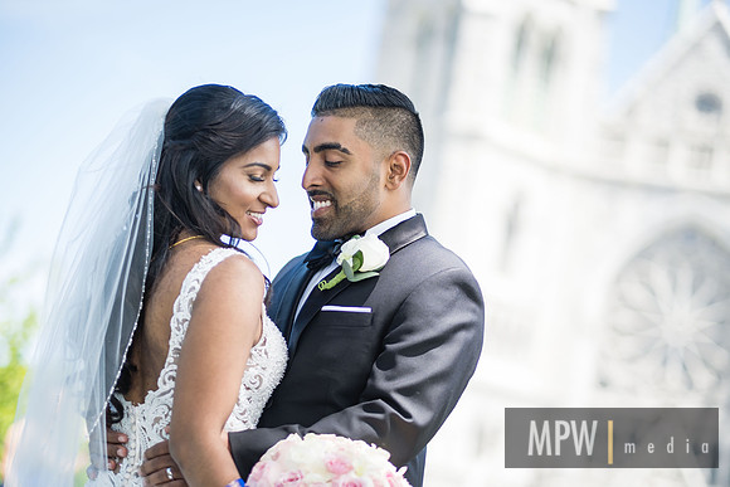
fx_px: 1704
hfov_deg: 24.2
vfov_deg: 16.3
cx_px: 365
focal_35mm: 84
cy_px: 244
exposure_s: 1/2000
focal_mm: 56
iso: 160
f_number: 1.2
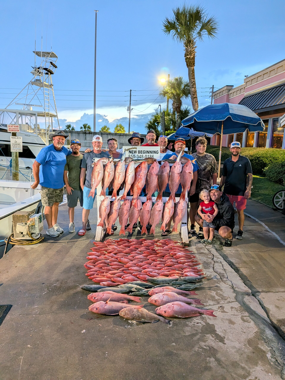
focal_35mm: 24
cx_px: 142
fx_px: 263
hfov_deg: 56.8
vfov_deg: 71.6
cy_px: 190
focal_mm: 4.53
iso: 45
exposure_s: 1/60
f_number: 1.7
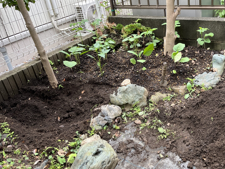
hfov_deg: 48.8
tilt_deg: -29.8
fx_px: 240
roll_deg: +6.8
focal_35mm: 37
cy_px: 99
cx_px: 159
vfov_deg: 38.5
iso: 100
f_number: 1.6
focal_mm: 5.1
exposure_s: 1/122
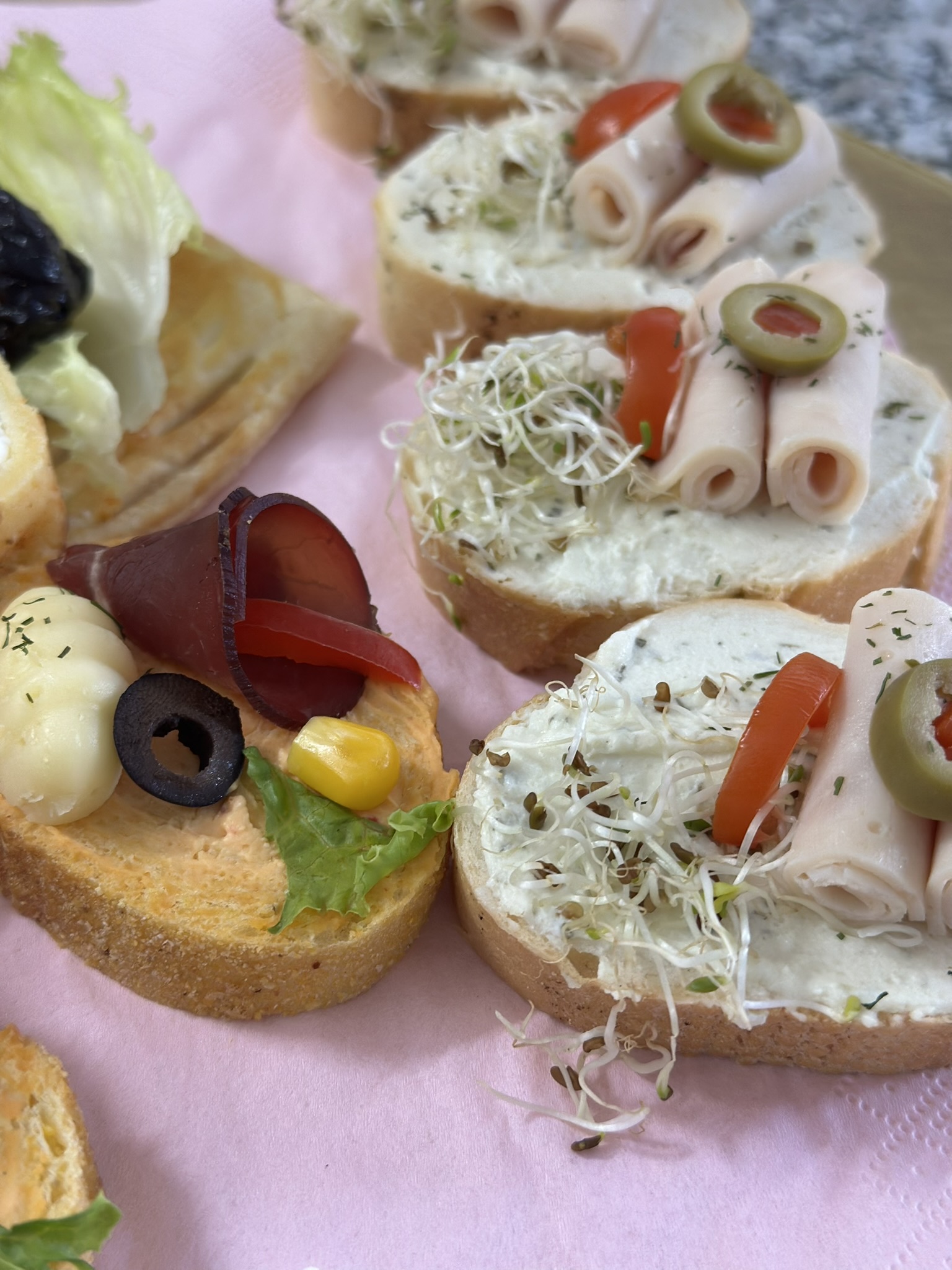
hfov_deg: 30.3
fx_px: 1760
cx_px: 476
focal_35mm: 48
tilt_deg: -46.6
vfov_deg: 39.7
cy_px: 635
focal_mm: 6.86
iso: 125
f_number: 1.78
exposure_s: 1/50
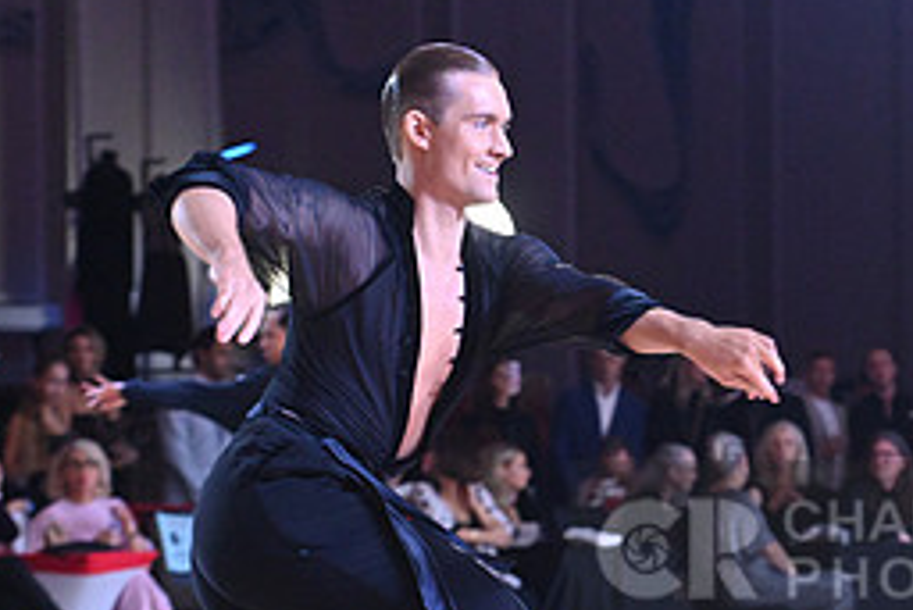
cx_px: 956
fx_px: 7003
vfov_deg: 5.0
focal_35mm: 276
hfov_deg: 7.4
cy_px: 555
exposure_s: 1/400
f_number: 6.3
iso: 4000
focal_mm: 122
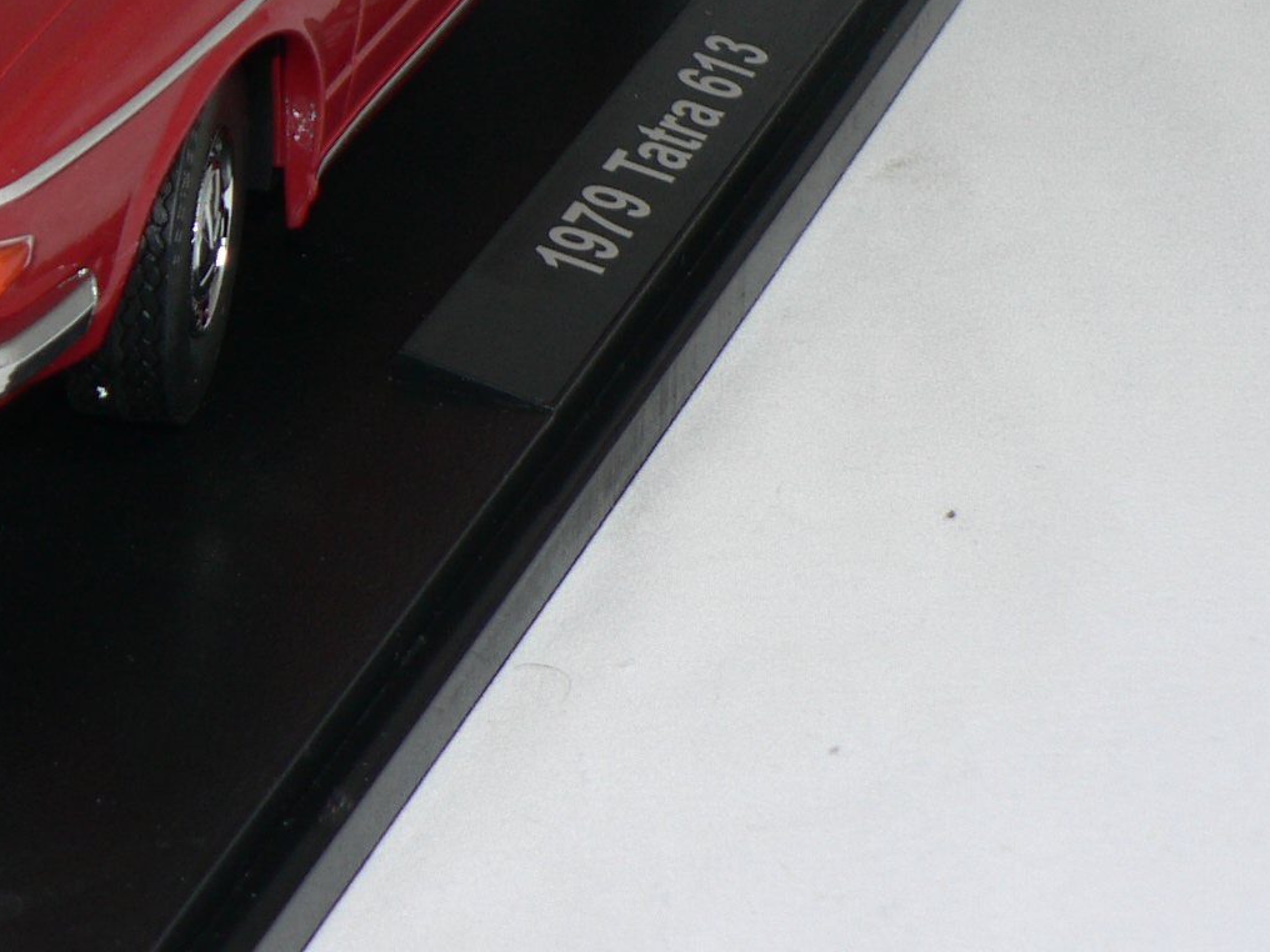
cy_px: -227
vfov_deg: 11.5
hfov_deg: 15.2
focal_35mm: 126
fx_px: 4623
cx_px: -126
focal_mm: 8.3
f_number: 2.8
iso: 80
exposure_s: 1/60
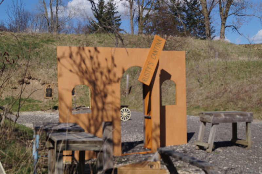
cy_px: 87
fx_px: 382
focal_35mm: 52
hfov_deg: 37.9
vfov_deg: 25.7
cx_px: 131
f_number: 8
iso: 100
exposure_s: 1/400
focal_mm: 35
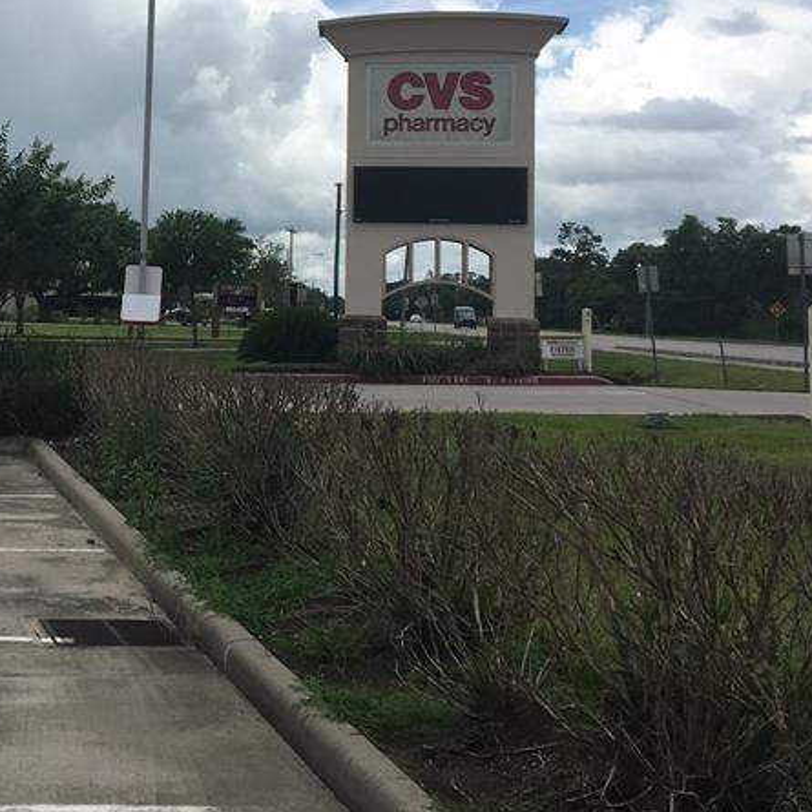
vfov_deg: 28.8
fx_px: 1566
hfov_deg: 28.2
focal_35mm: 59
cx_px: 117
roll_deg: -1.2
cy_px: 234
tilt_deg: +4.2
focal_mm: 4.15
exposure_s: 1/2079
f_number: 2.2
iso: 25
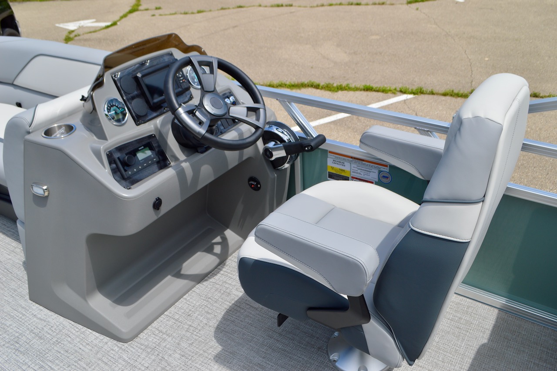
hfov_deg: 57.2
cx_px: 278
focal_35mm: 33
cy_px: 186
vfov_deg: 39.9
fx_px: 510
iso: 100
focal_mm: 22
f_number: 9
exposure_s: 1/320
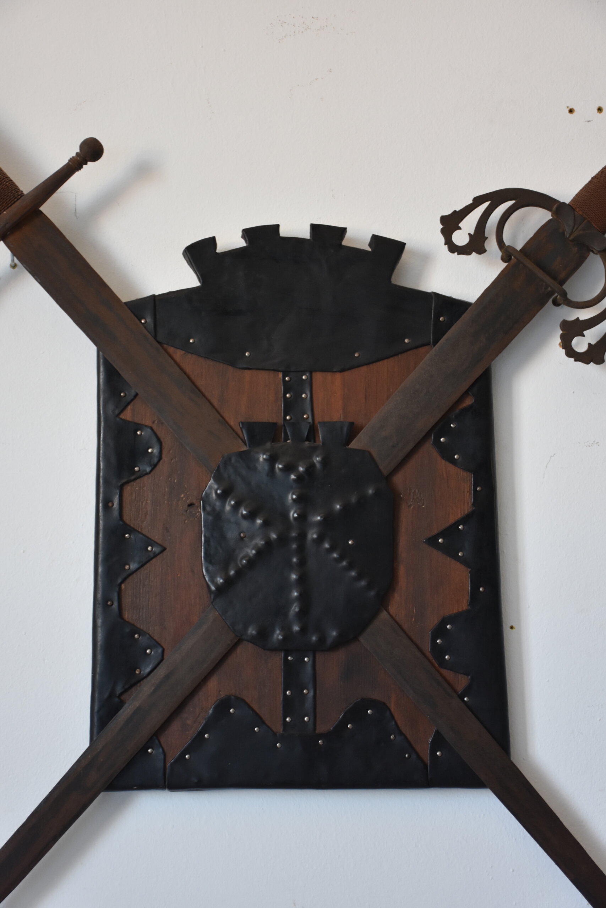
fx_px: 1818
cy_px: 454
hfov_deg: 18.9
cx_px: 303
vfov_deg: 28.1
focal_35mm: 72
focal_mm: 48
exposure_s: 1/60
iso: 800
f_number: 4.5
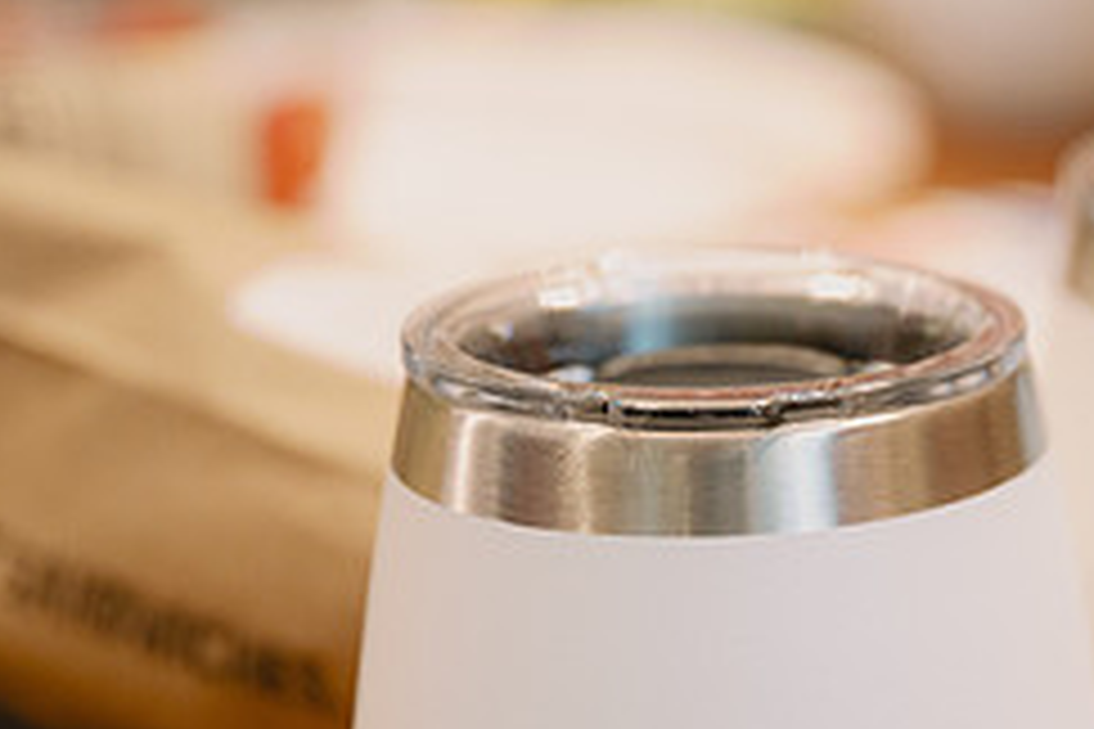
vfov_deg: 8.2
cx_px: 1099
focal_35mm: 167
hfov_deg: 12.2
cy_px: 670
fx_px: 5075
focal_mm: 70
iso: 800
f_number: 2.8
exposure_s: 1/160
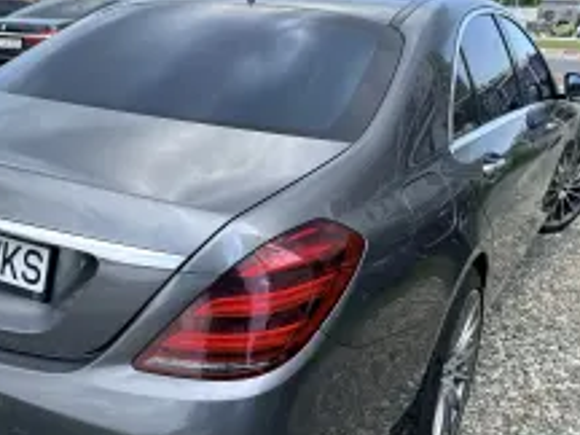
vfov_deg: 35.9
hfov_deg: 46.2
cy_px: 252
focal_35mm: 40
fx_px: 670
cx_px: 201
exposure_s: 1/1901
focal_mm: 6.76
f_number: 1.78
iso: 80
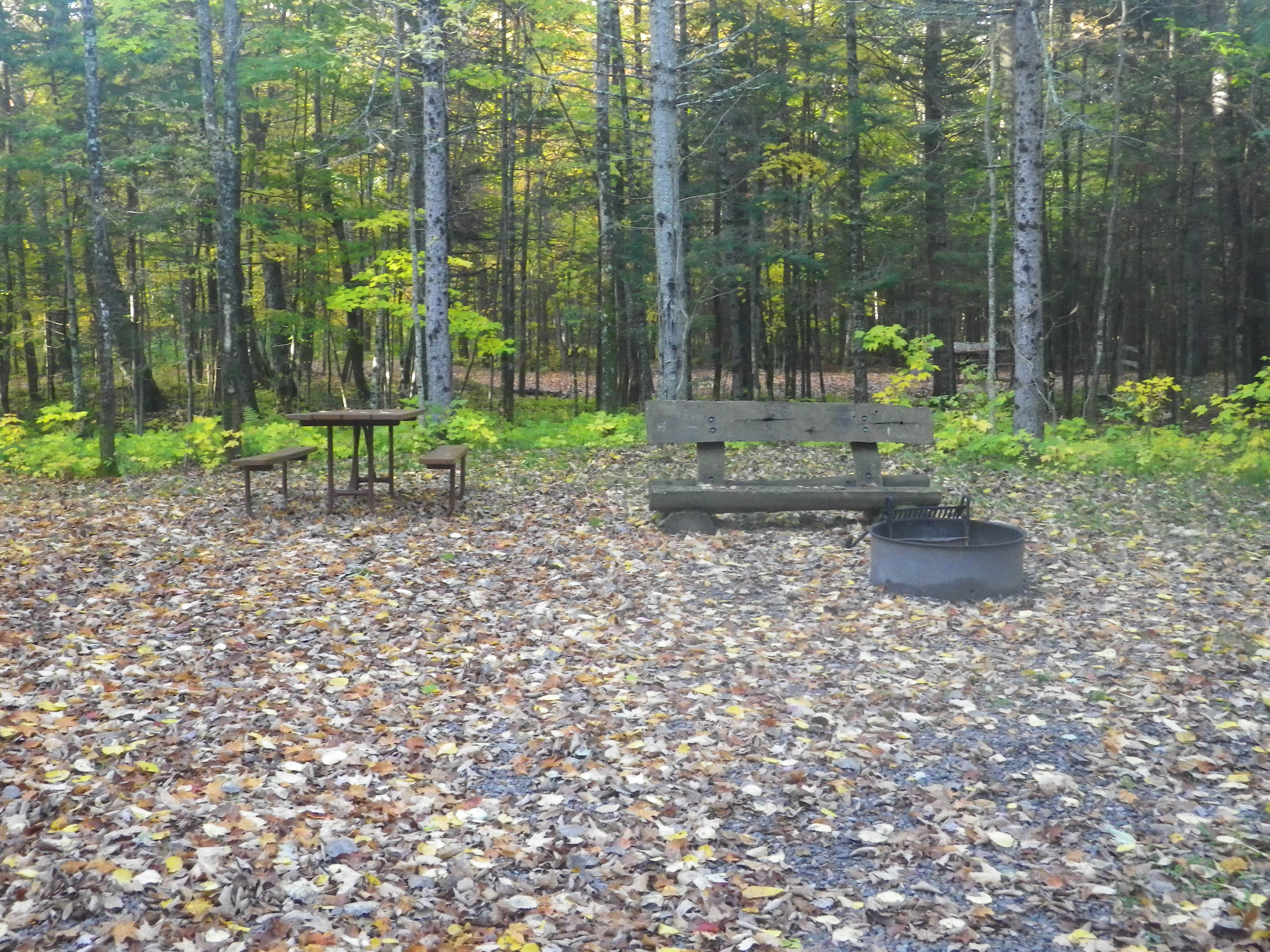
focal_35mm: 40
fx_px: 1468
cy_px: 418
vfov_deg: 35.9
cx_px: 629
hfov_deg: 46.8
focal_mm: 6.1
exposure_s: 1/50
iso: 320
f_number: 3.8
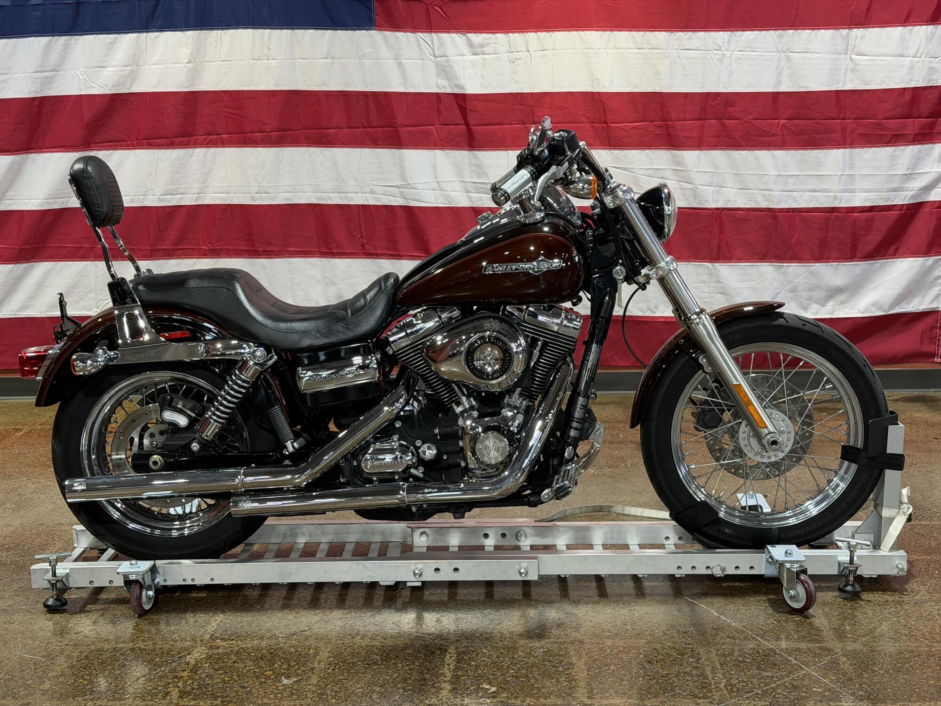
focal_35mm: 48
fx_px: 1305
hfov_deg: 39.7
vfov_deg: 30.3
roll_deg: +0.8
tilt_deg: -12.3
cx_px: 470
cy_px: 353
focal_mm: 6.76
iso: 64
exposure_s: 1/60
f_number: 1.78
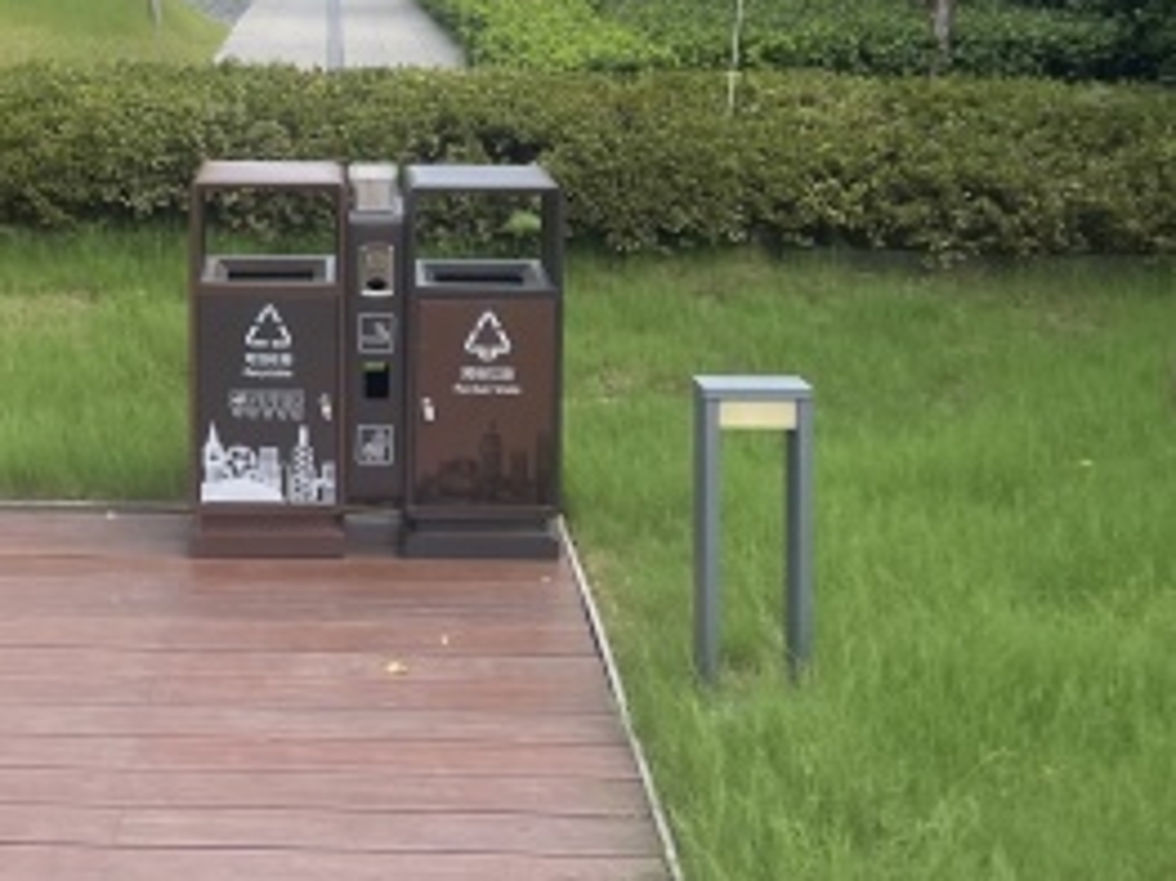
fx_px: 1970
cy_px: -22
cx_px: 347
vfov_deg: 24.0
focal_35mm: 58
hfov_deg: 32.8
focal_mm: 4.2
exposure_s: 1/796
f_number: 1.6
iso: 32
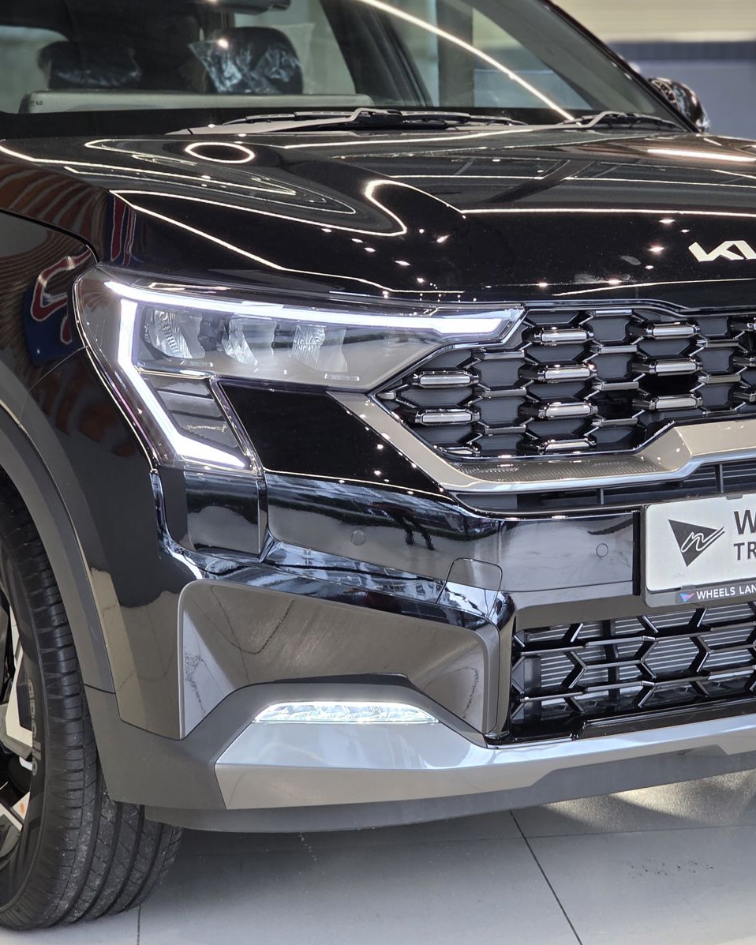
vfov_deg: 21.3
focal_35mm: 90
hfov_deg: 17.0
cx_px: 509
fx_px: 2517
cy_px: 472
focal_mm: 7.9
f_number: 2.4
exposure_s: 1/40
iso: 125
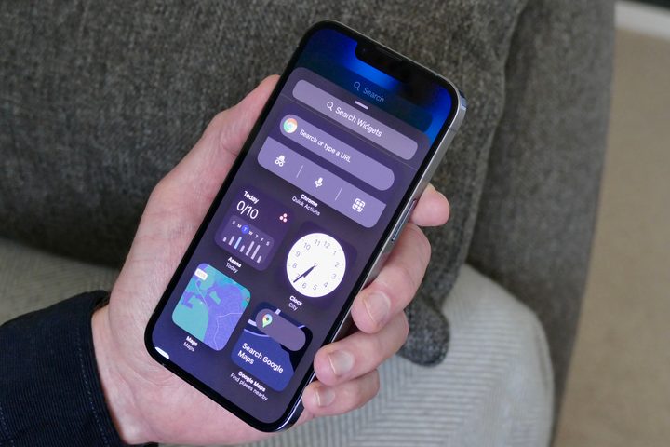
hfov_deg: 24.2
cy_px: 224
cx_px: 335
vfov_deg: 16.3
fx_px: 1563
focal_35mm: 84
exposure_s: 1/40
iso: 1600
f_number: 4.5
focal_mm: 30.68
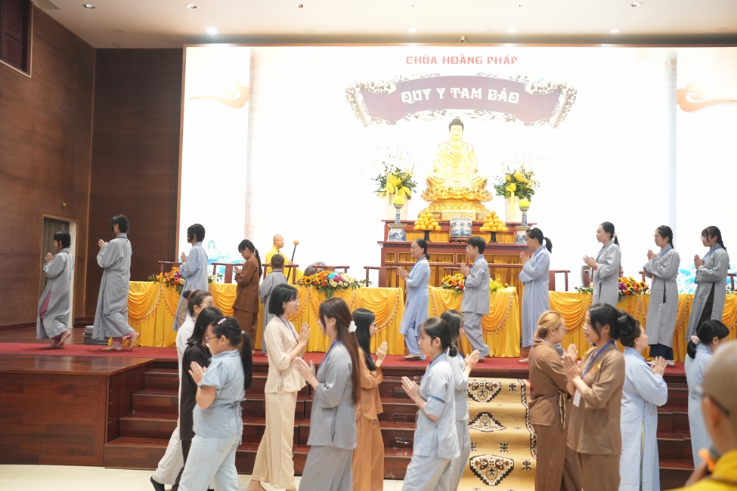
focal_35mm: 35
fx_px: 716
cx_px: 368
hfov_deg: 54.4
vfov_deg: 37.9
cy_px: 246
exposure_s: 1/160
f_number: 2.5
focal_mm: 35
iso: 2000
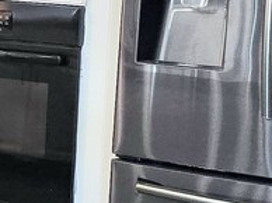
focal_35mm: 171
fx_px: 1342
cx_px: -494
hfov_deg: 9.5
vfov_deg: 8.6
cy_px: 38
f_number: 1.7
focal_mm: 6.3
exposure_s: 1/120
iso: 160
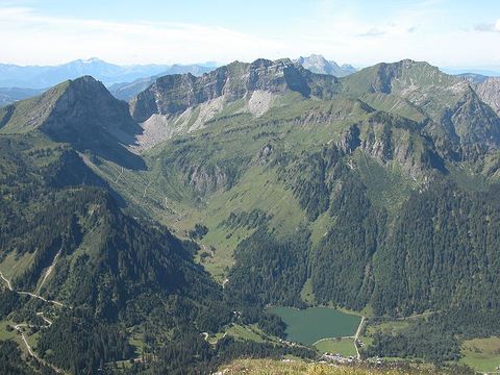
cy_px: 188
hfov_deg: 41.2
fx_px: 664
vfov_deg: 31.5
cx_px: 250
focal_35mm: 46
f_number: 5.3
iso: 100
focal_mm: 11.6
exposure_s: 1/264
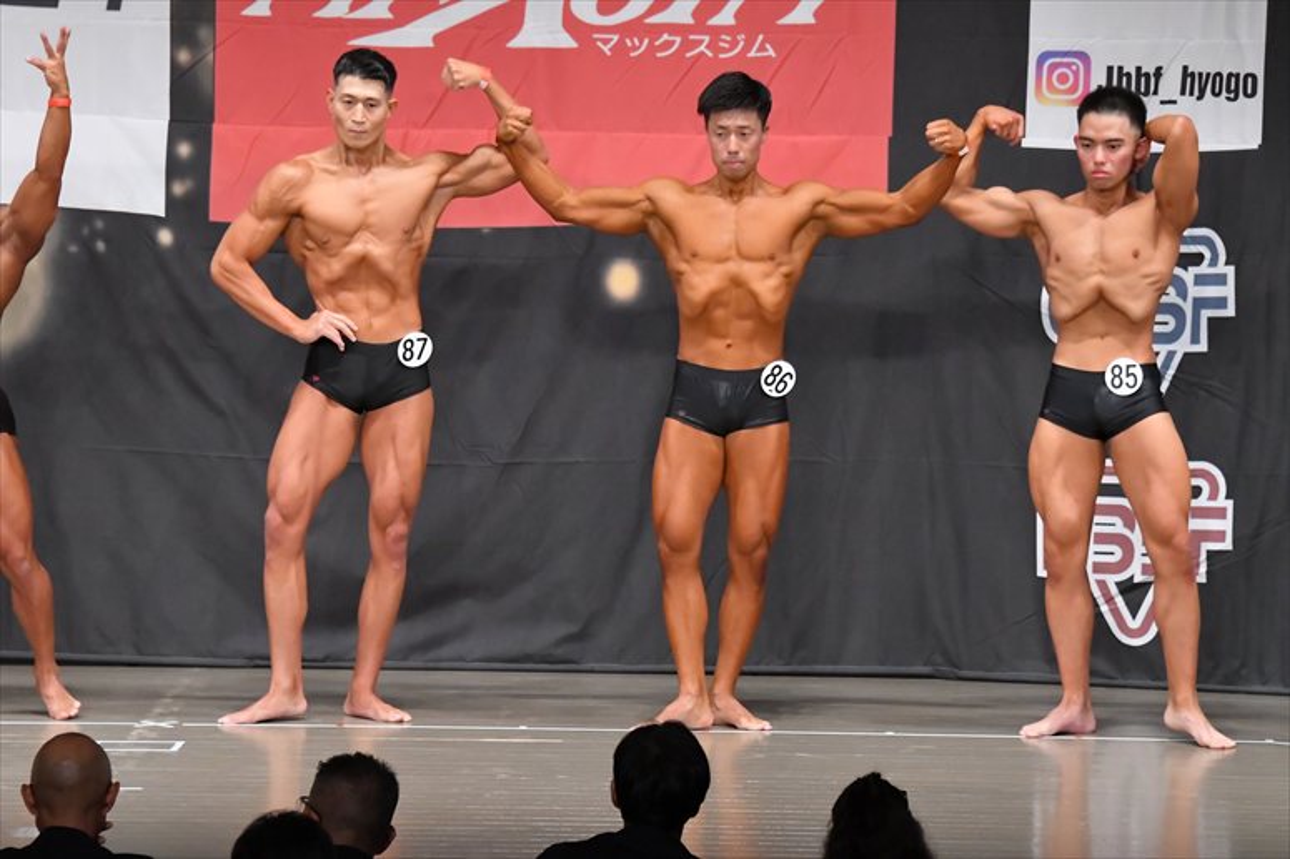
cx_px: 645
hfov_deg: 11.0
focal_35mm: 187
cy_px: 430
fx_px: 6698
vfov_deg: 7.3
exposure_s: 1/400
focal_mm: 125
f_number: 5.6
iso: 6400
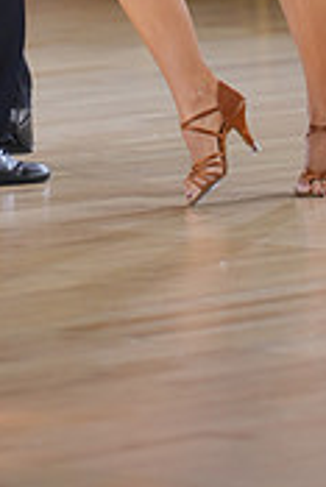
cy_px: -239
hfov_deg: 2.8
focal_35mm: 498
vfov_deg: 4.1
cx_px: 91
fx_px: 6751
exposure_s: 1/500
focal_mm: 150
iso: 1000
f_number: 2
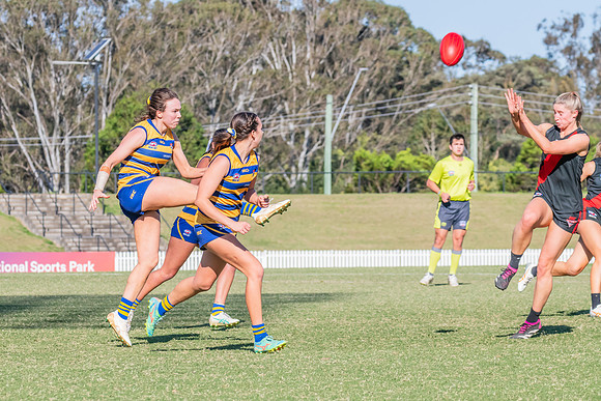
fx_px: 4339
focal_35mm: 260
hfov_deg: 7.9
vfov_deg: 5.3
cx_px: 206
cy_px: 217
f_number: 10
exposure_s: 1/1250
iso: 800
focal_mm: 195
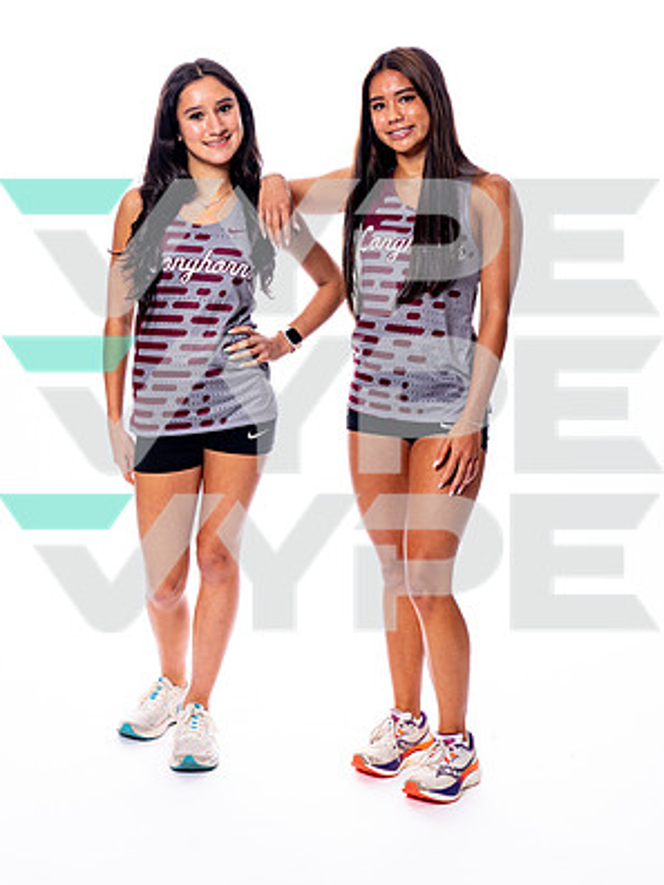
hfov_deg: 21.0
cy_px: 407
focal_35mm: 70
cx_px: 333
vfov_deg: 27.8
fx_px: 1790
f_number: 8
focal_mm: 64
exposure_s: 1/250
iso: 400
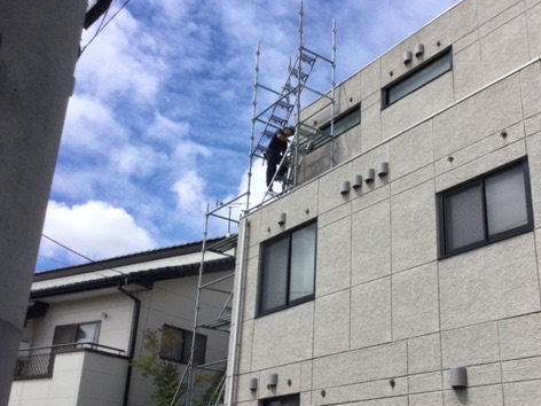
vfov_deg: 34.3
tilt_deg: +21.2
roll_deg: -1.4
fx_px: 656
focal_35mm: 42
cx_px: 348
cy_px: 228
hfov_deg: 44.3
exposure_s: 1/1942
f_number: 2.4
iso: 25
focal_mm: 3.3
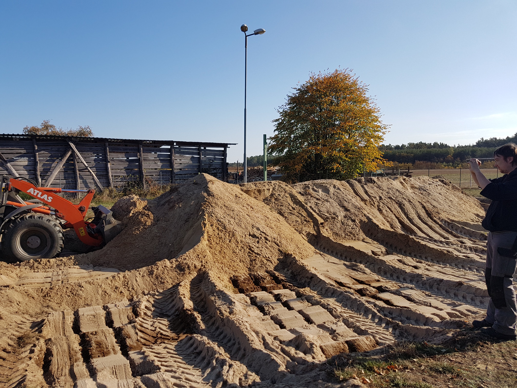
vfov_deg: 53.1
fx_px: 388
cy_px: 194
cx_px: 258
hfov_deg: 67.3
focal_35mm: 26
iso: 40
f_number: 1.7
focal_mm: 4.2
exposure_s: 1/1952
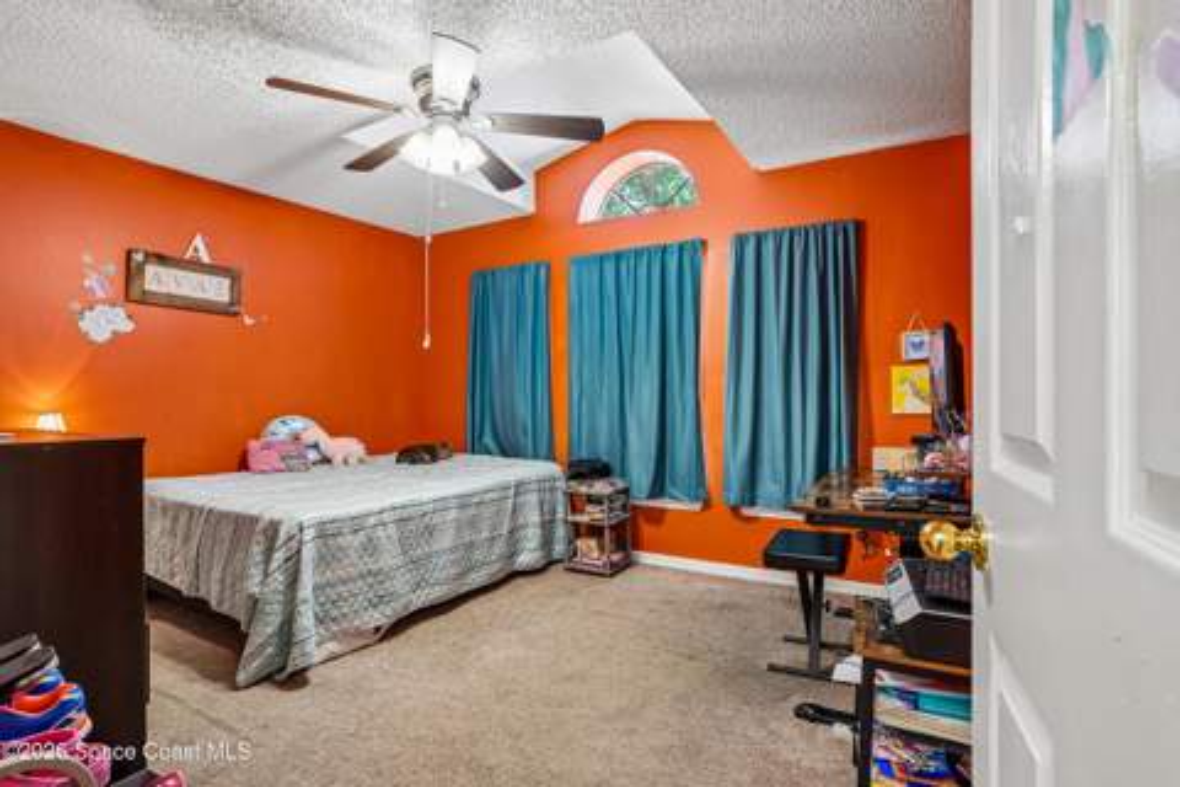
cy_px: 394
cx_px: 590
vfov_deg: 70.4
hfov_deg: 93.3
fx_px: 557
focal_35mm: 17
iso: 400
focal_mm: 17
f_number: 8
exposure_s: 1/3.33
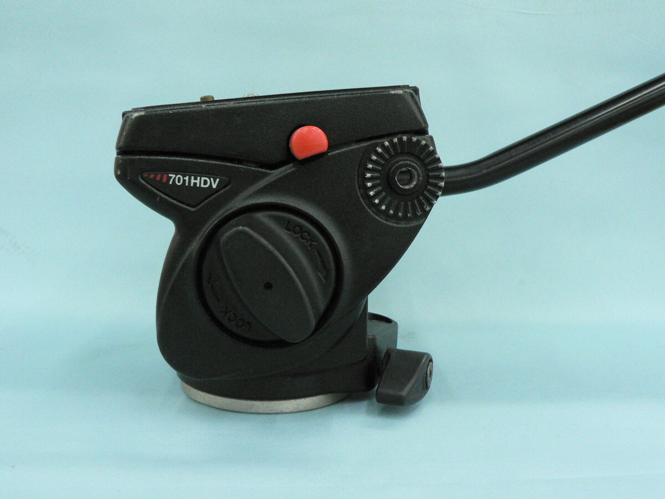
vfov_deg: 39.7
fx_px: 692
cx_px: 332
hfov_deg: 51.4
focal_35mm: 36
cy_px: 250
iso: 400
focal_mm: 6
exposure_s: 1/60
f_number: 4.5
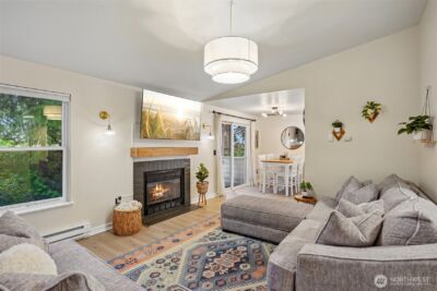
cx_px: 218
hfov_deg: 93.3
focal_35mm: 17
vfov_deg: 70.5
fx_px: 206
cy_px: 146
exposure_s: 1/8
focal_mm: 17
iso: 400
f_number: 8
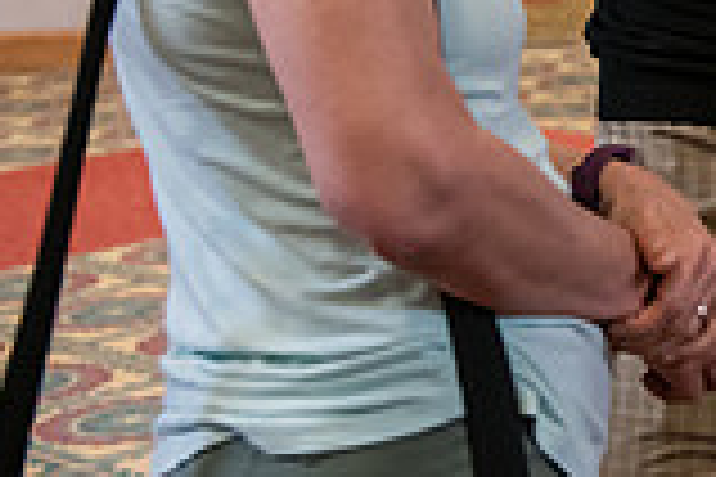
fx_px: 2764
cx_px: 1076
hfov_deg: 13.8
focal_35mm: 139
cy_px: -331
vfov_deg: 9.5
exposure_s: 1/200
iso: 2000
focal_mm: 38
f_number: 3.5
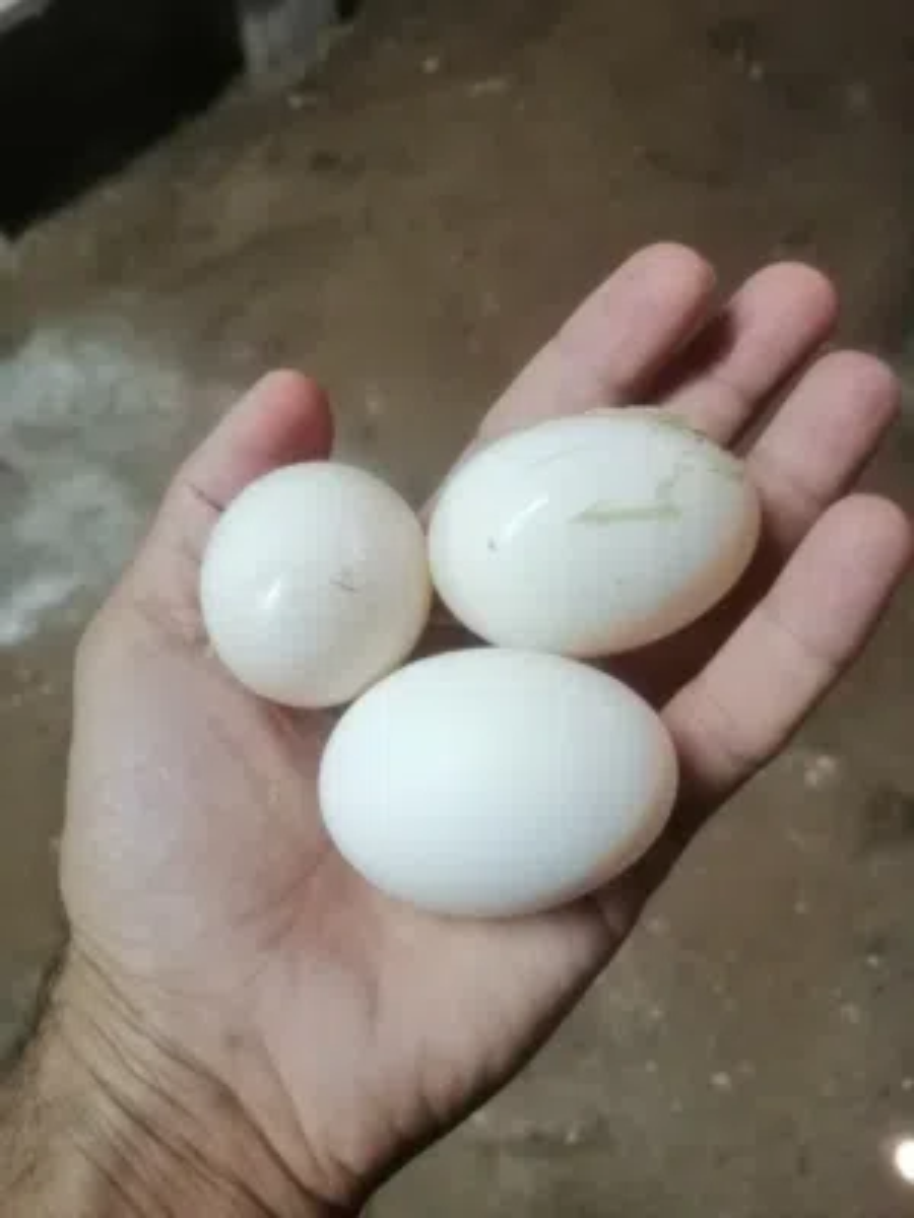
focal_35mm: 26
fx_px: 915
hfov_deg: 53.1
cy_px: 609
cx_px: 457
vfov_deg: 67.3
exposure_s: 1/25
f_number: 1.8
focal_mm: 3.96
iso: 500
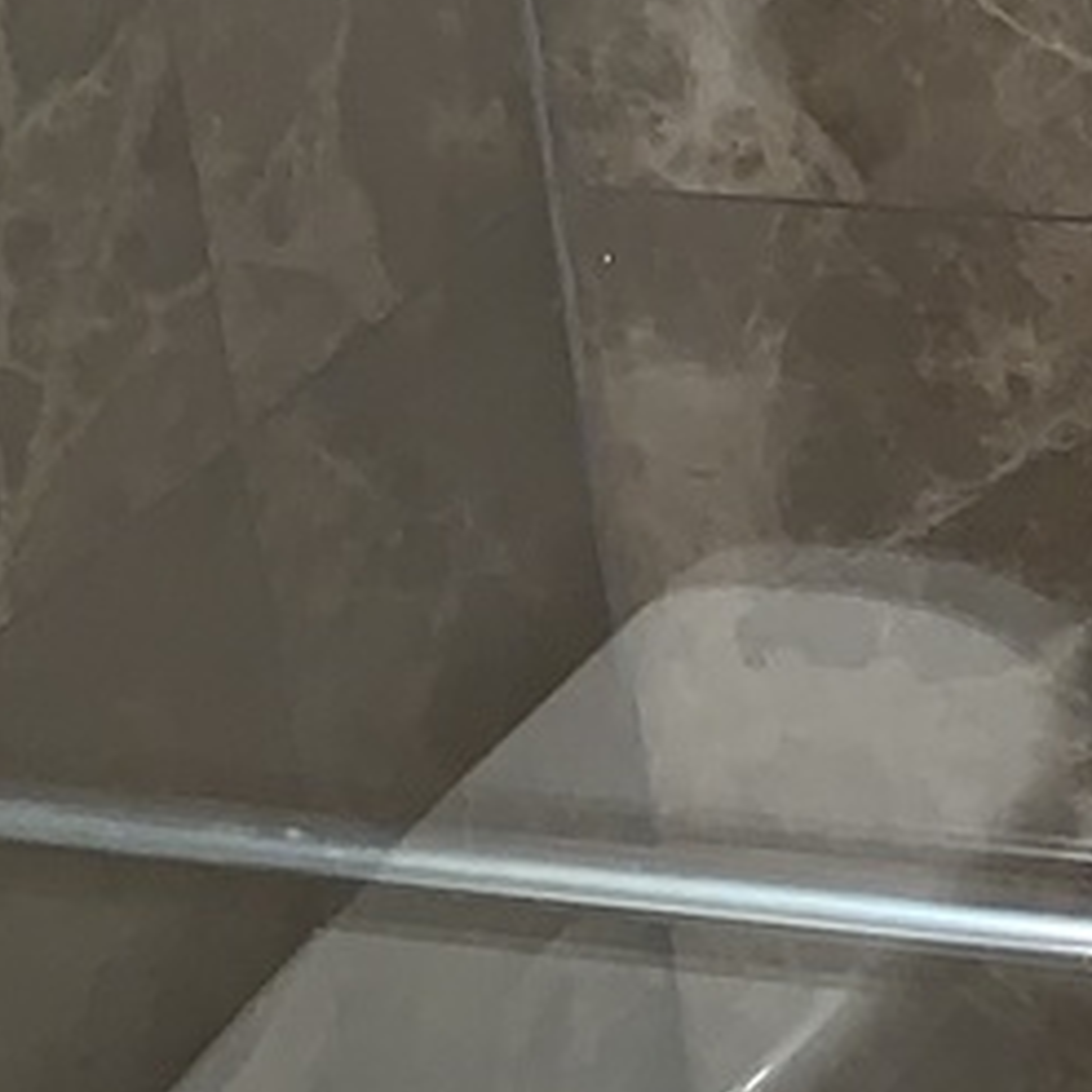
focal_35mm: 134
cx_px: 2277
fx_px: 4783
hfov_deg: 11.5
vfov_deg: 12.4
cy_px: -584
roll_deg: +1.4
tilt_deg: -17.7
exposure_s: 1/15
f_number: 1.8
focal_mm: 4.25
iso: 50
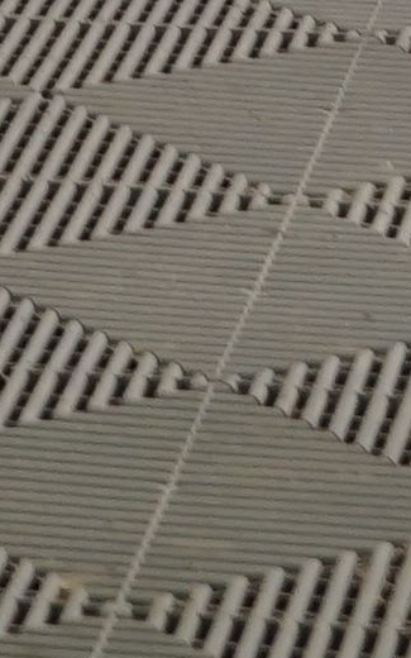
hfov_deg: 3.3
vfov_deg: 5.0
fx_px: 6954
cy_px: -1570
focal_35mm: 388
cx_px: -666
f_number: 6.3
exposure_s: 1/40
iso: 500
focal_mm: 33
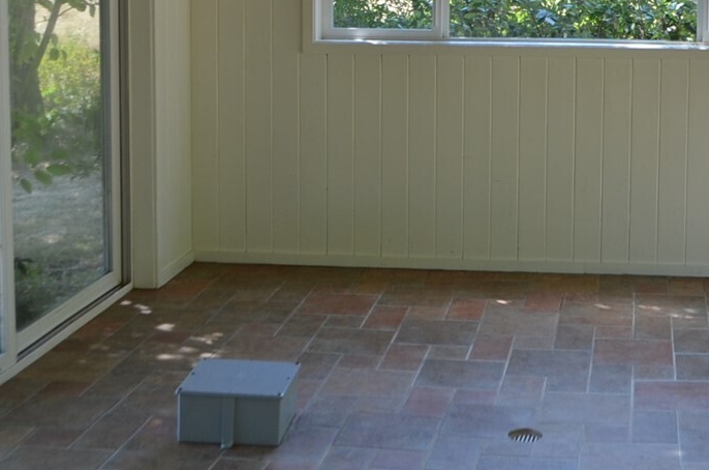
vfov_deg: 19.6
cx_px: 536
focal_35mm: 67
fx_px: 1316
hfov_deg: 29.6
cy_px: 6
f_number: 5.6
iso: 200
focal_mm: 18
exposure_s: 1/125
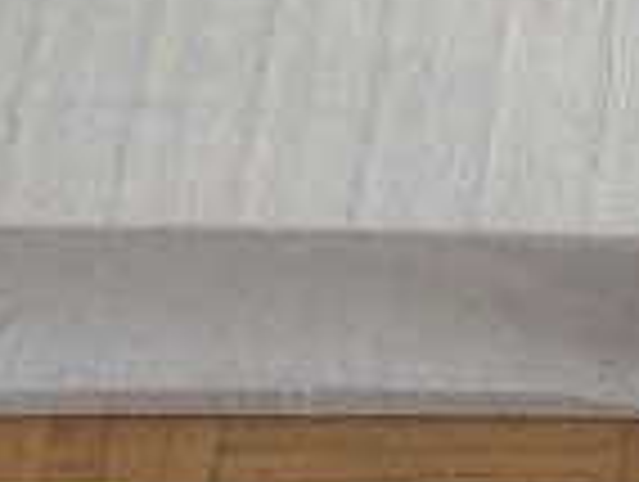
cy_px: -113
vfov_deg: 6.4
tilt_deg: -54.3
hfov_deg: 8.2
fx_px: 4290
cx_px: 1228
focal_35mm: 232
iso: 80
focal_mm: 4.12
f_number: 2.4
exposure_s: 1/120
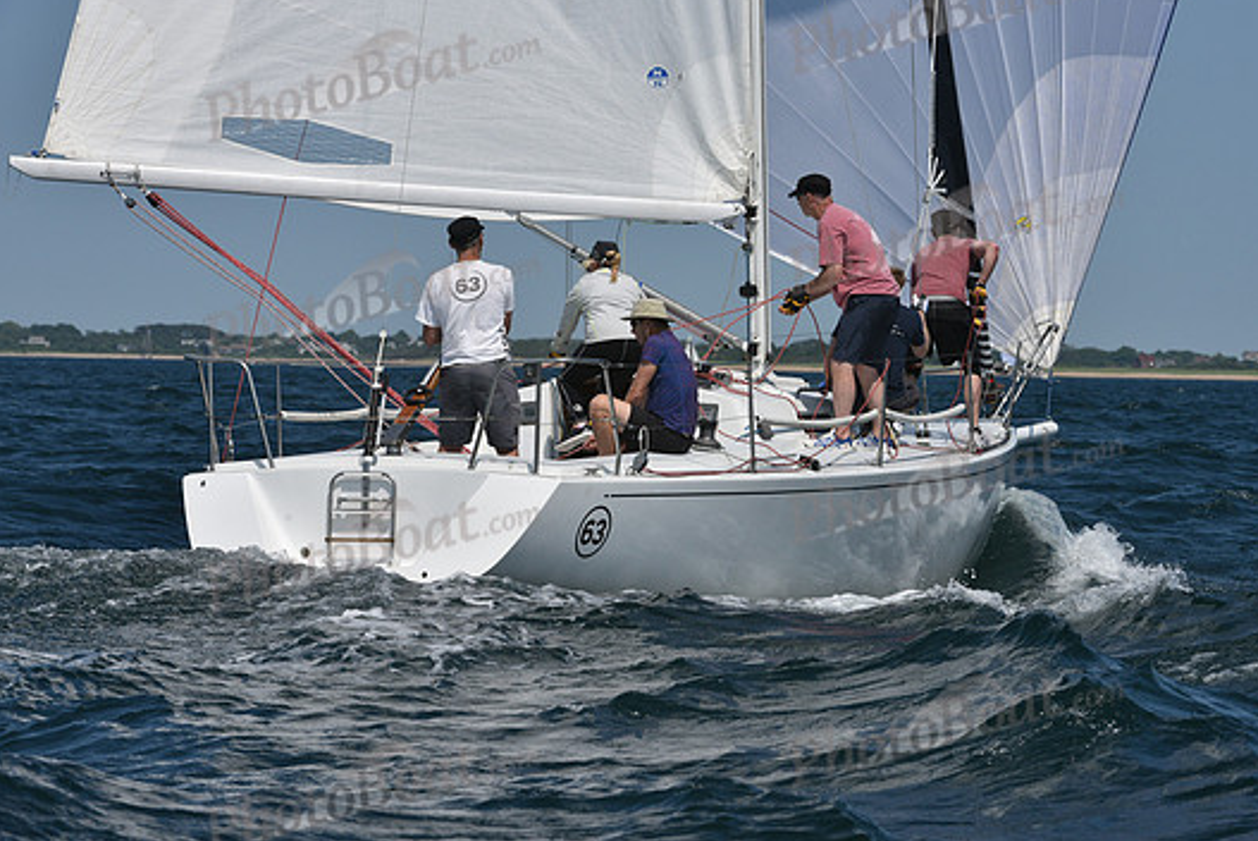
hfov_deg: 9.3
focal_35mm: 220
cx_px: 666
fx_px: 7692
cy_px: 391
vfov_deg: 6.3
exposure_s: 1/1000
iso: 320
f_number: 11
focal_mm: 200
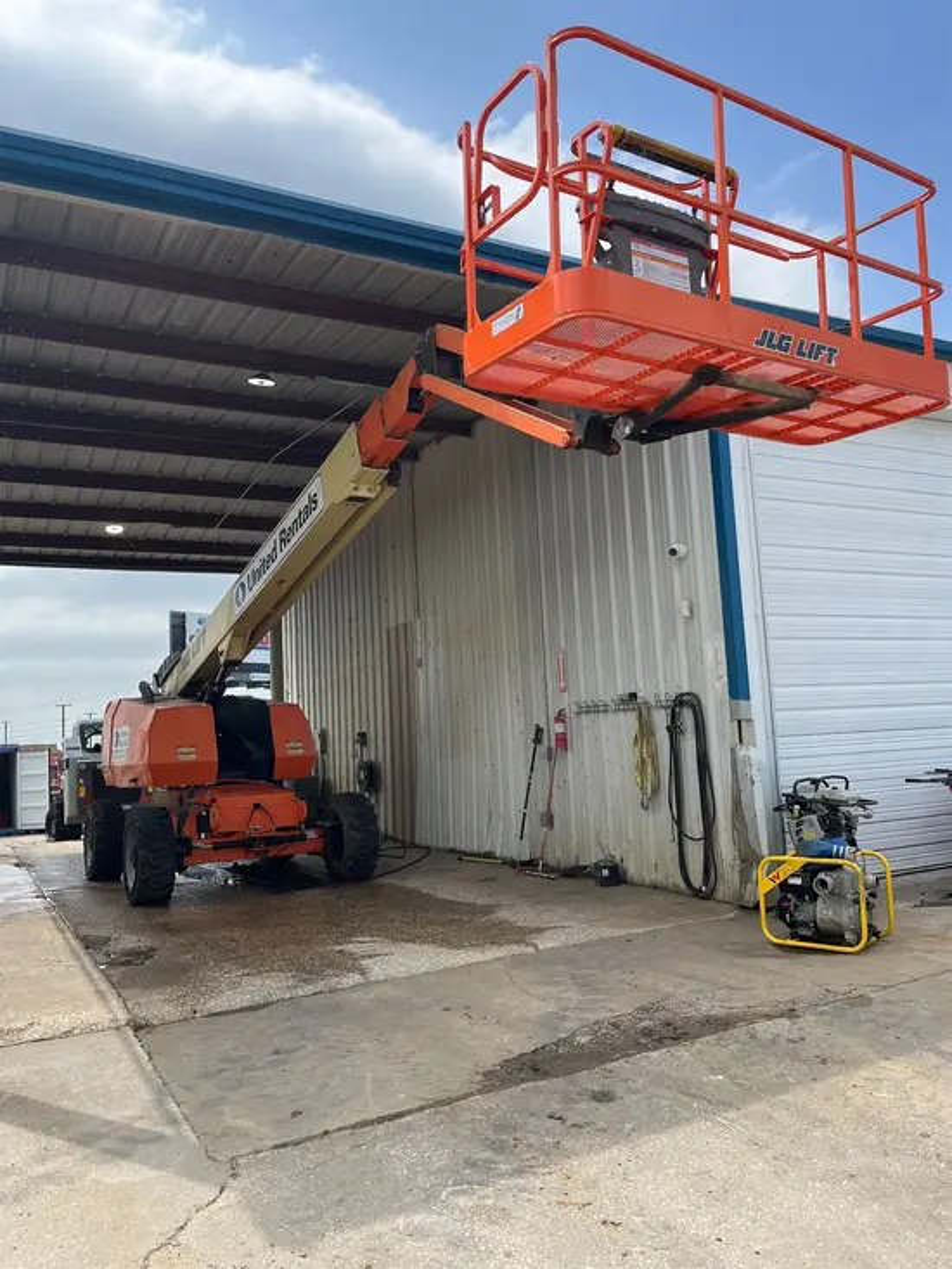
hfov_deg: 53.1
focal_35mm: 26
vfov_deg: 67.3
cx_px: 476
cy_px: 634
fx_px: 953
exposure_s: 1/2268
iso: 50
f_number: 1.6
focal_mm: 5.1
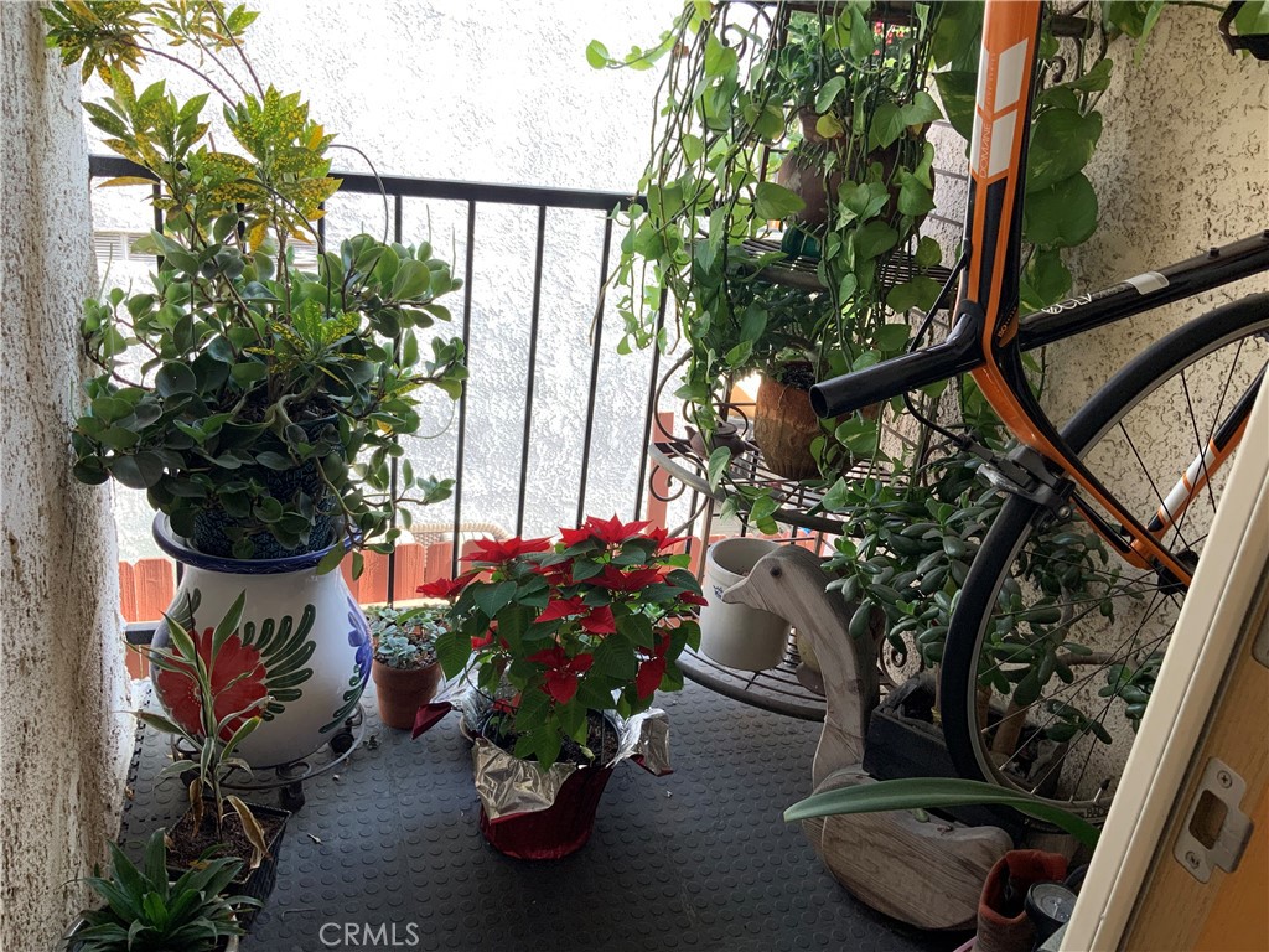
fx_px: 1063
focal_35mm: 29
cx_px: 634
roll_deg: -7.7
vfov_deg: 48.2
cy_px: 476
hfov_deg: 61.7
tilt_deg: -22.2
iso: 20
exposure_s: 1/120
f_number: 1.8
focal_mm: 3
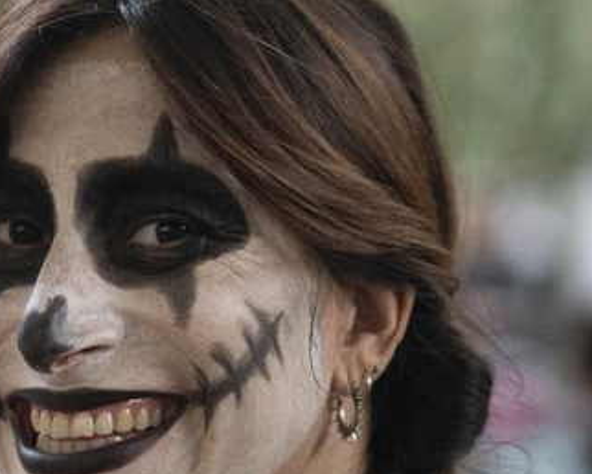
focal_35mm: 233
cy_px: 359
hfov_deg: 8.3
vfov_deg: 6.6
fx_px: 4085
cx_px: 68
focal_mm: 50
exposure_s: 1/320
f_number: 1.8
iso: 2500
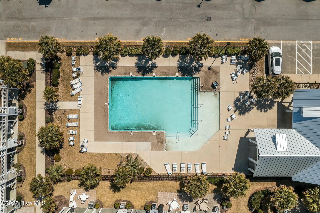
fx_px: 249
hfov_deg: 65.5
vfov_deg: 46.4
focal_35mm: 28
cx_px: 160
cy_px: 106
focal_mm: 10.26
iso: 100
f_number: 4.5
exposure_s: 1/200
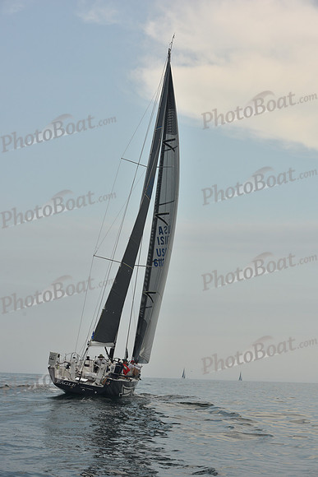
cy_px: 238
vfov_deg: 28.8
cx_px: 159
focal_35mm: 70
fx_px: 927
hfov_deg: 19.5
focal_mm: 70
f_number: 8
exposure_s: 1/640
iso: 250
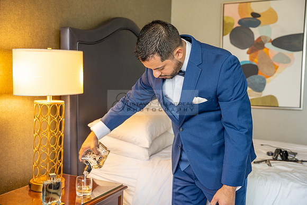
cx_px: 154
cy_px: 102
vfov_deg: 30.3
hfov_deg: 44.2
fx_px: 378
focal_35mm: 44
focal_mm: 44.3
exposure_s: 1/80
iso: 640
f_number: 3.5
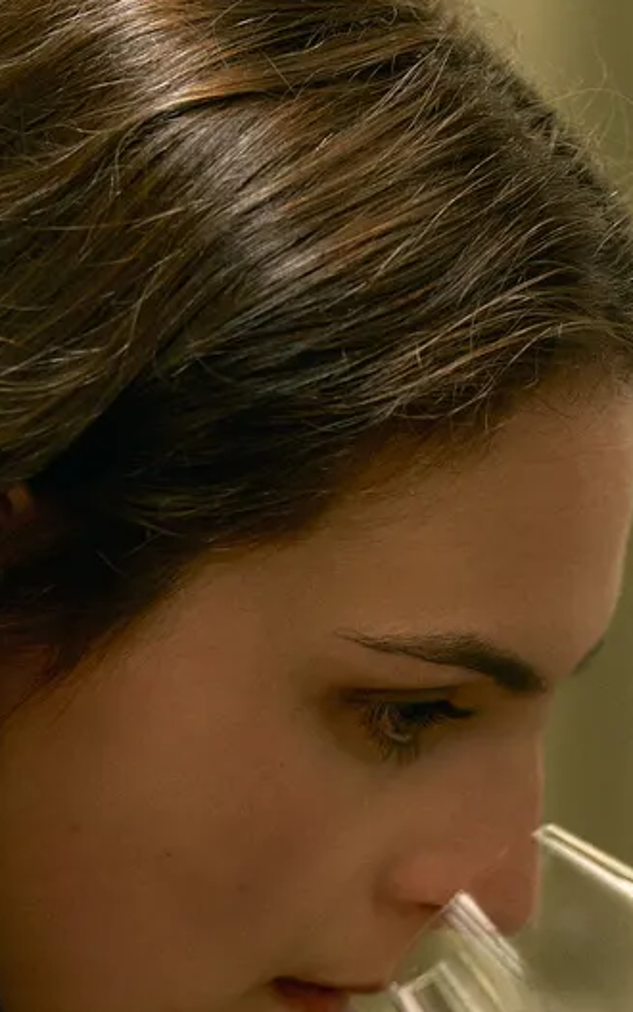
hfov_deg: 2.5
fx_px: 14381
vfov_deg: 4.0
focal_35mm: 521
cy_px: 1204
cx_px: 490
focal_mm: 135
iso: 800
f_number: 1.8
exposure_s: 1/250
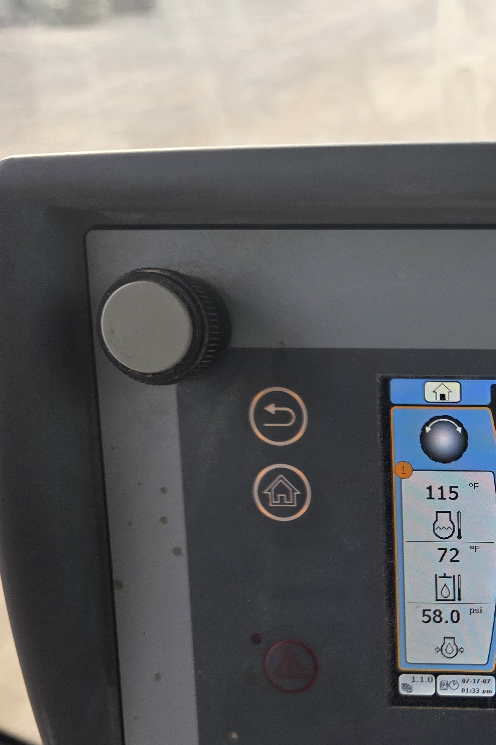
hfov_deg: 26.9
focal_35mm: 44
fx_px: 909
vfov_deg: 44.0
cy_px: 479
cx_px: 602
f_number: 1.7
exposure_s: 1/359
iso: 40
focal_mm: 6.3
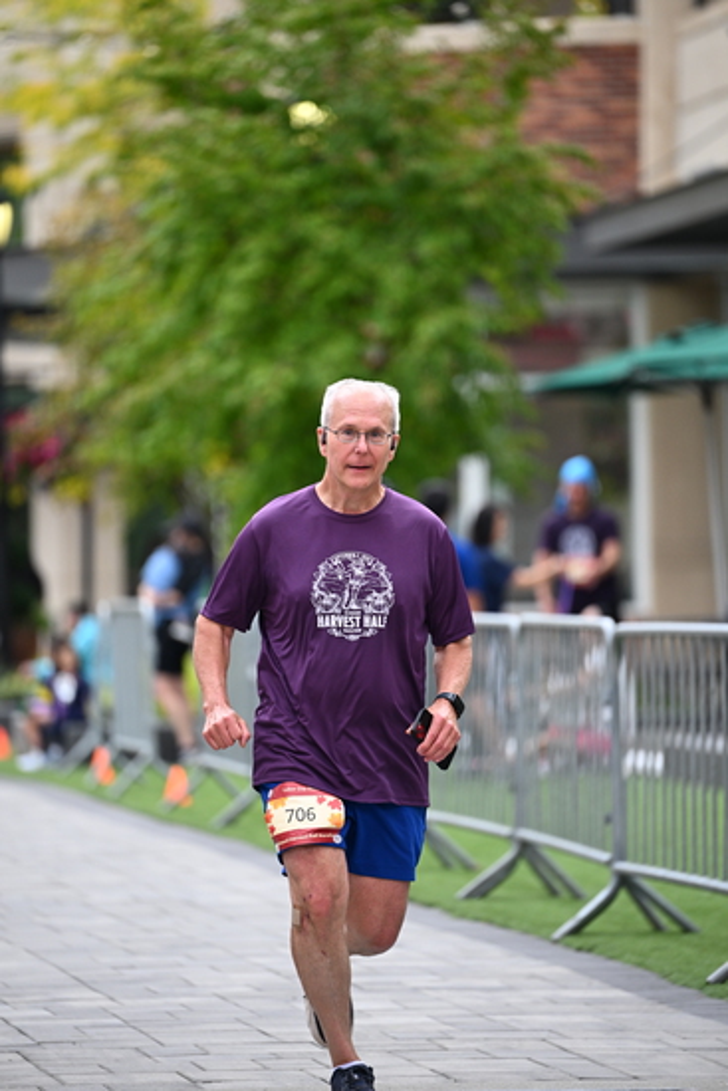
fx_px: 6062
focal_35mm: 200
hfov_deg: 6.9
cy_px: 546
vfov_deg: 10.3
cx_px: 364
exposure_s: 1/2000
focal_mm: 200
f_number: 2.8
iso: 800
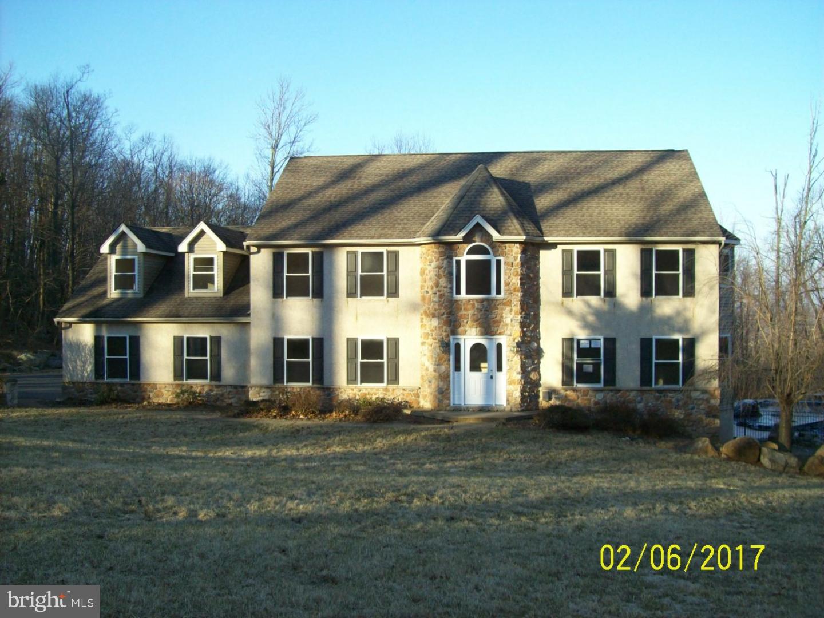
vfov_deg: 39.7
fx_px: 857
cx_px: 412
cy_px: 309
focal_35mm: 36
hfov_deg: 51.4
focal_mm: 6
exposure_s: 1/392
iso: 80
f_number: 2.7
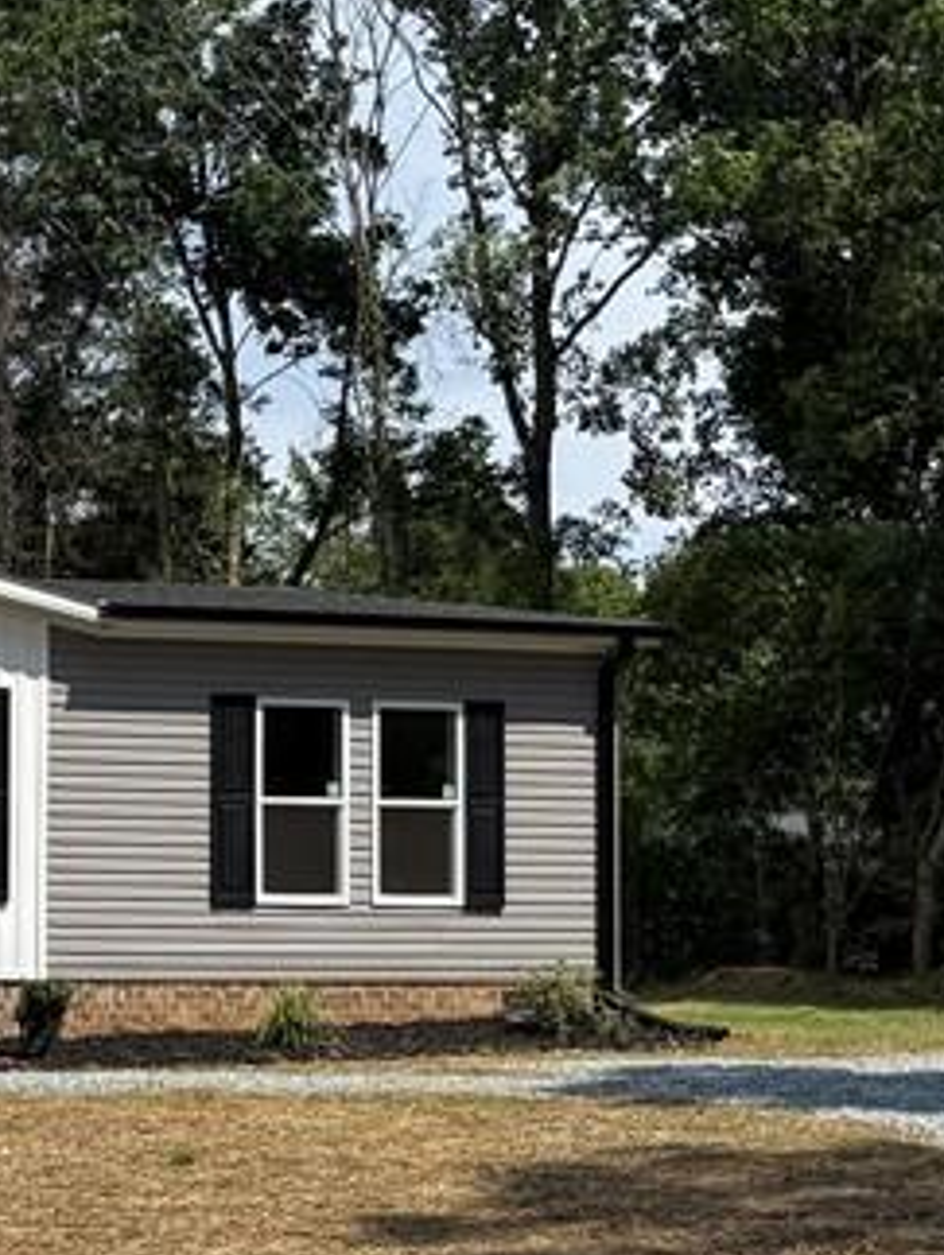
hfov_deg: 16.8
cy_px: 835
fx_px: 2758
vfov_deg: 25.5
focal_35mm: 76
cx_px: -645
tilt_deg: +1.3
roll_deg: -0.6
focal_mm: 6.76
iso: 80
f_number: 1.78
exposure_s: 1/4975
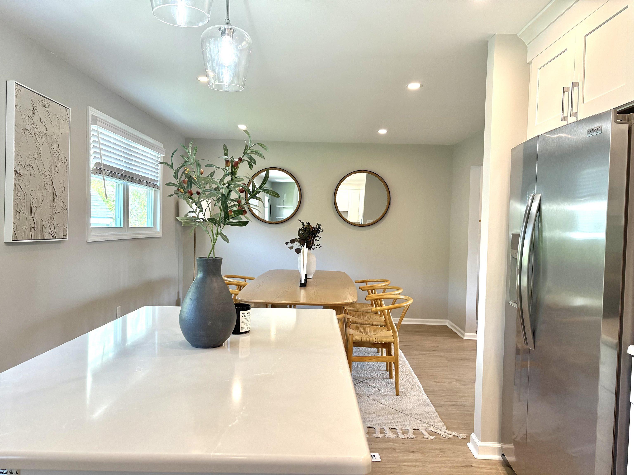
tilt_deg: -0.5
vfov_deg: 53.1
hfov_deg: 67.3
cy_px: 238
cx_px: 317
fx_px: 476
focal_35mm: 26
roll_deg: -0.7
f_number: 1.6
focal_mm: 5.96
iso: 125
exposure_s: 1/120
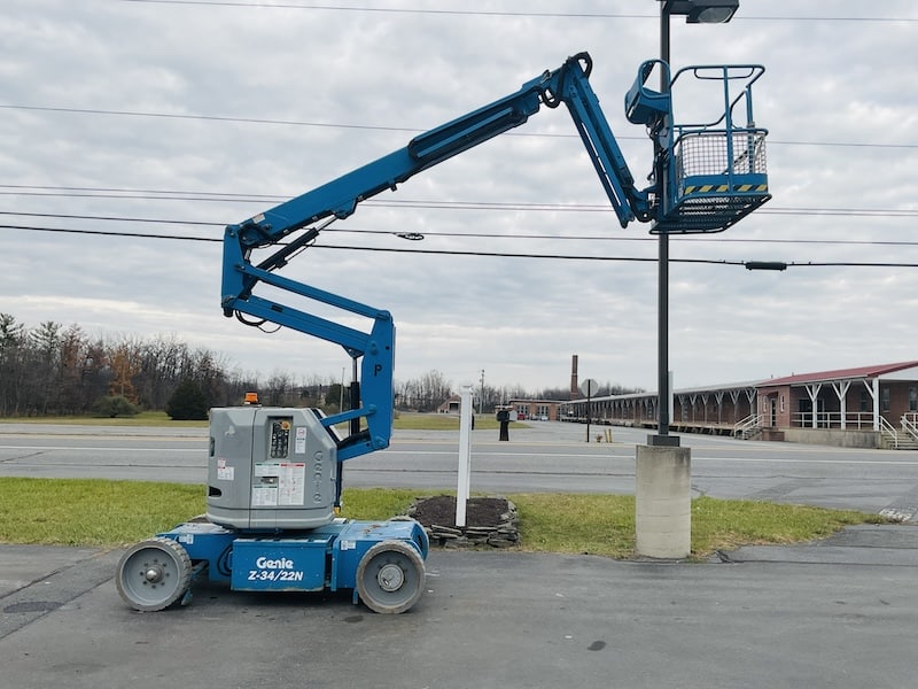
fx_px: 769
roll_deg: -2.1
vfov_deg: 48.2
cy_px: 344
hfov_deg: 61.7
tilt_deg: +5.4
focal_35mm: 29
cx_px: 459
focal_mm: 3
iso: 16
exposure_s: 1/1250
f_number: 1.8
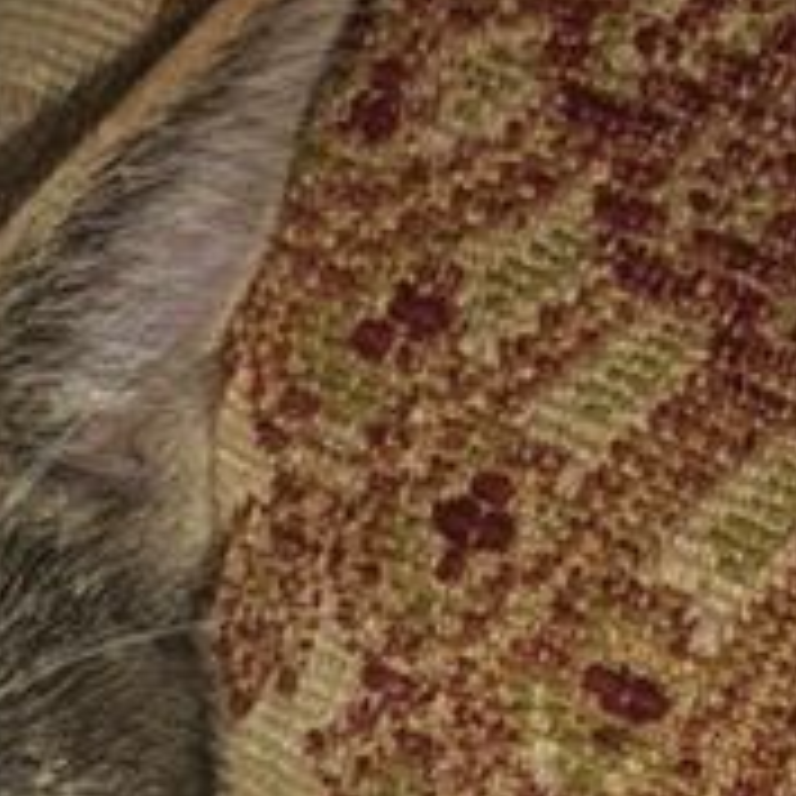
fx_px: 3720
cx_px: -400
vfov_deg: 11.5
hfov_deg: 11.7
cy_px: 1309
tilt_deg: -38.0
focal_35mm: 143
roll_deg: -3.0
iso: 32
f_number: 1.8
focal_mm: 3.99
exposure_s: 1/35
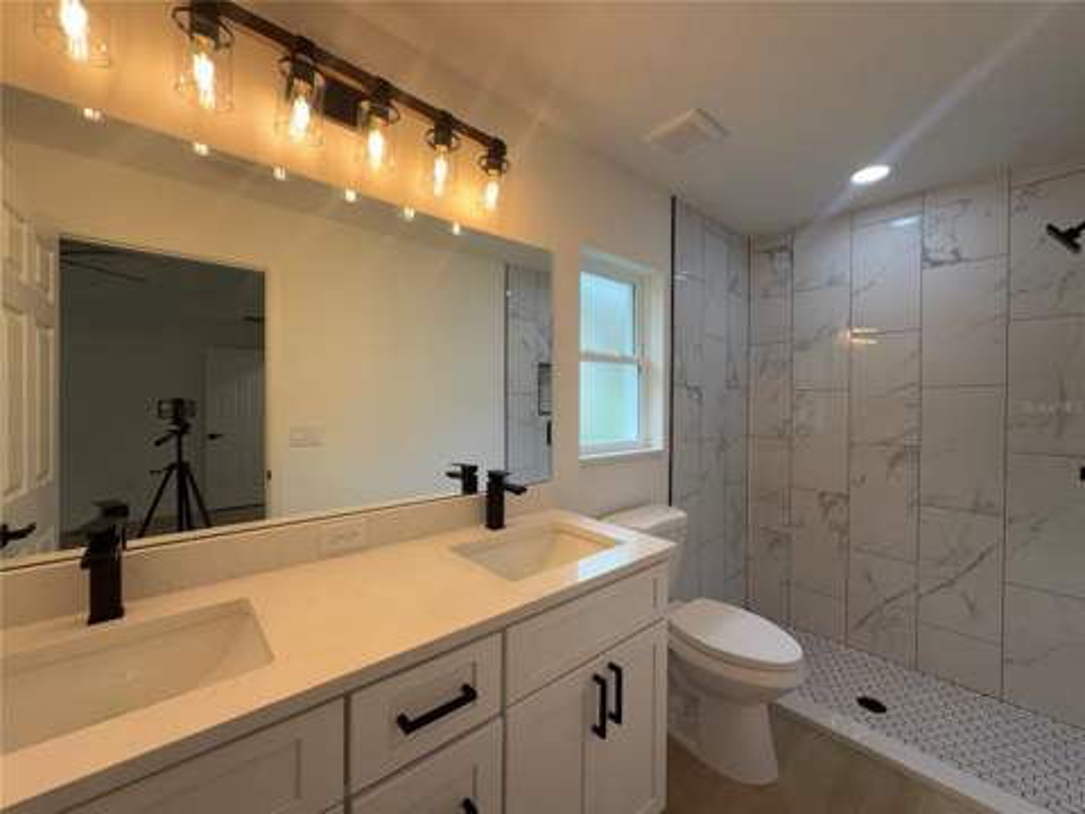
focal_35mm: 14
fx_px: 439
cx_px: 542
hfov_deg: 102.1
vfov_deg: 85.7
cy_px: 407
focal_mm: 2.22
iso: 50
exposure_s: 1/123
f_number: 2.2
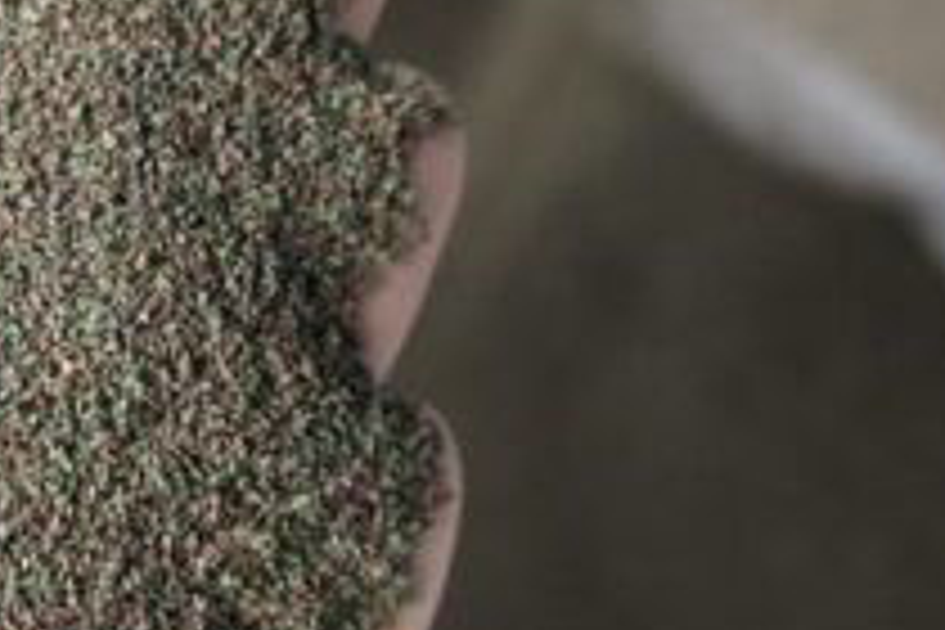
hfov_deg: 26.3
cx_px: 22
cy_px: 493
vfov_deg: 18.5
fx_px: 1920
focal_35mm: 73
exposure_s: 1/100
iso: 1600
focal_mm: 21
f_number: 4
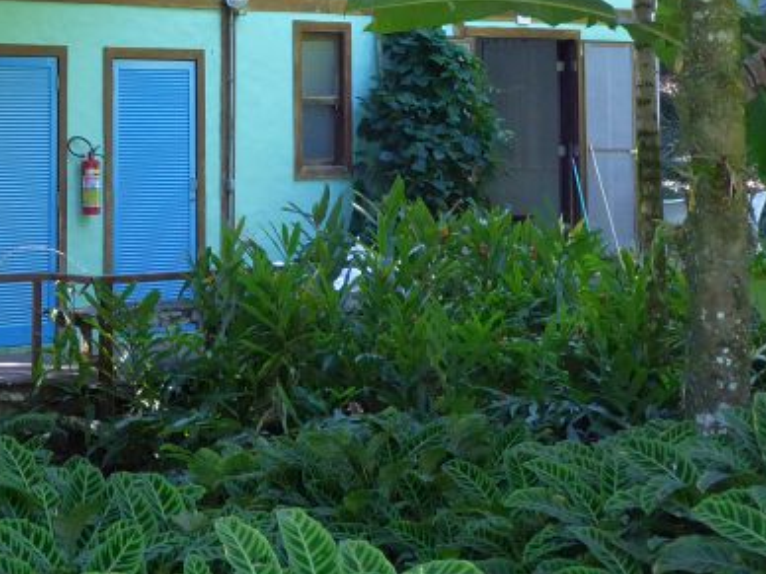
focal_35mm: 103
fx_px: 2279
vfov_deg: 14.1
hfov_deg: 19.0
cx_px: 229
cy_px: -41
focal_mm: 7.2
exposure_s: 1/60
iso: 320
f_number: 3.8
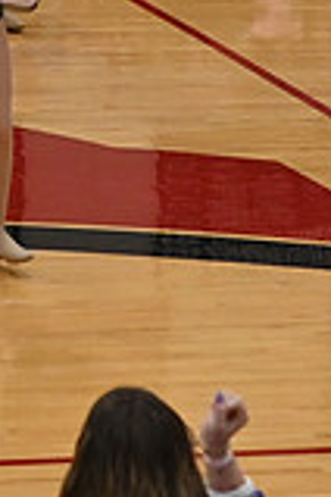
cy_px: -92
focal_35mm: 382
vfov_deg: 5.4
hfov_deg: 3.5
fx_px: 5268
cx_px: -543
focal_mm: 70
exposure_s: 1/400
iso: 5000
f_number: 4
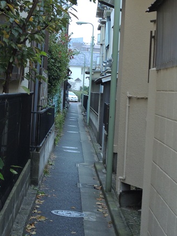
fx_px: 696
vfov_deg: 19.3
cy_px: 102
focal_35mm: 102
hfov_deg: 14.5
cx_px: 74
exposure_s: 1/20
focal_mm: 15.9
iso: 400
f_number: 3.2
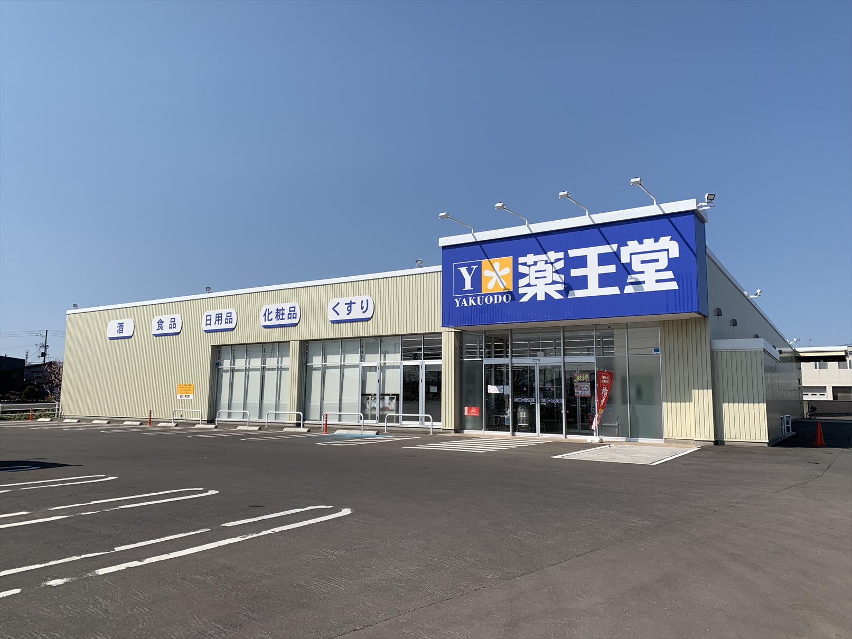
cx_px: 426
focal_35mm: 26
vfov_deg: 53.1
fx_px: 640
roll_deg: -1.1
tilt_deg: +6.8
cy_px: 320
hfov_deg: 67.3
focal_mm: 4.25
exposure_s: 1/3788
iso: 25
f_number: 1.8
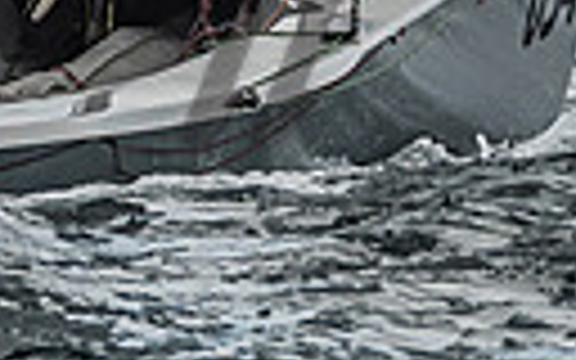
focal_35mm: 1248
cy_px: -648
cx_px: 231
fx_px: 19591
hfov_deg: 1.7
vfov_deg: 1.1
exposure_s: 1/3200
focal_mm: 210
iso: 400
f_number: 8
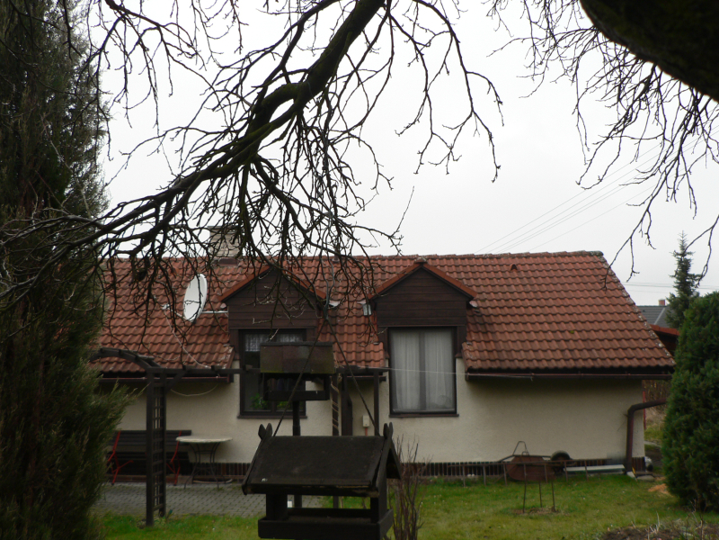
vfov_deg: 39.7
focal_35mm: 36
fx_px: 748
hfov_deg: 51.4
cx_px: 360
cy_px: 270
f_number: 2.8
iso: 80
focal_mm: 6
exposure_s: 1/80
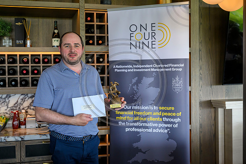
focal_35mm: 45
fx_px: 308
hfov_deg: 43.6
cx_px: 123
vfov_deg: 29.9
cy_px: 82
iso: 2000
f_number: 5
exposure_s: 1/320
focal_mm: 45
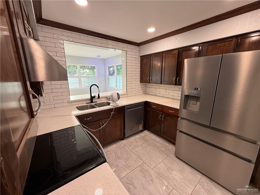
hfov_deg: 102.1
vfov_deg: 85.7
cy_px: 98
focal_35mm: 14
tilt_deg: -11.7
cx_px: 130
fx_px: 105
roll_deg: -0.2
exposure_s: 1/120
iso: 160
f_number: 2.2
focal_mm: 2.22
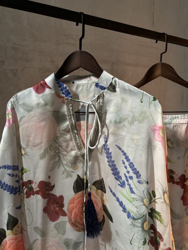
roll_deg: +0.1
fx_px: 188
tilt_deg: -3.4
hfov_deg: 53.1
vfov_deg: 67.3
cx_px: 94
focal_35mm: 26
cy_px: 125
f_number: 1.5
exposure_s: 1/121
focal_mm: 5.7
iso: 50
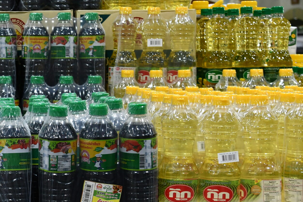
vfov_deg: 14.5
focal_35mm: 94
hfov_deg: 20.9
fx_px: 791
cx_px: -4
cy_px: 138
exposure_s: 1/100
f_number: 5
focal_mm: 31
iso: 1000
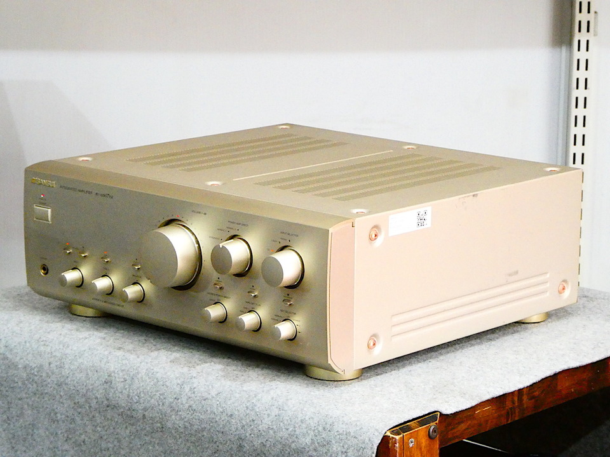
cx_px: 305
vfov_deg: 14.0
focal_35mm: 106
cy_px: 228
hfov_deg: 18.5
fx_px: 1868
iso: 1600
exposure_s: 1/60
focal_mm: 19
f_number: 5.6
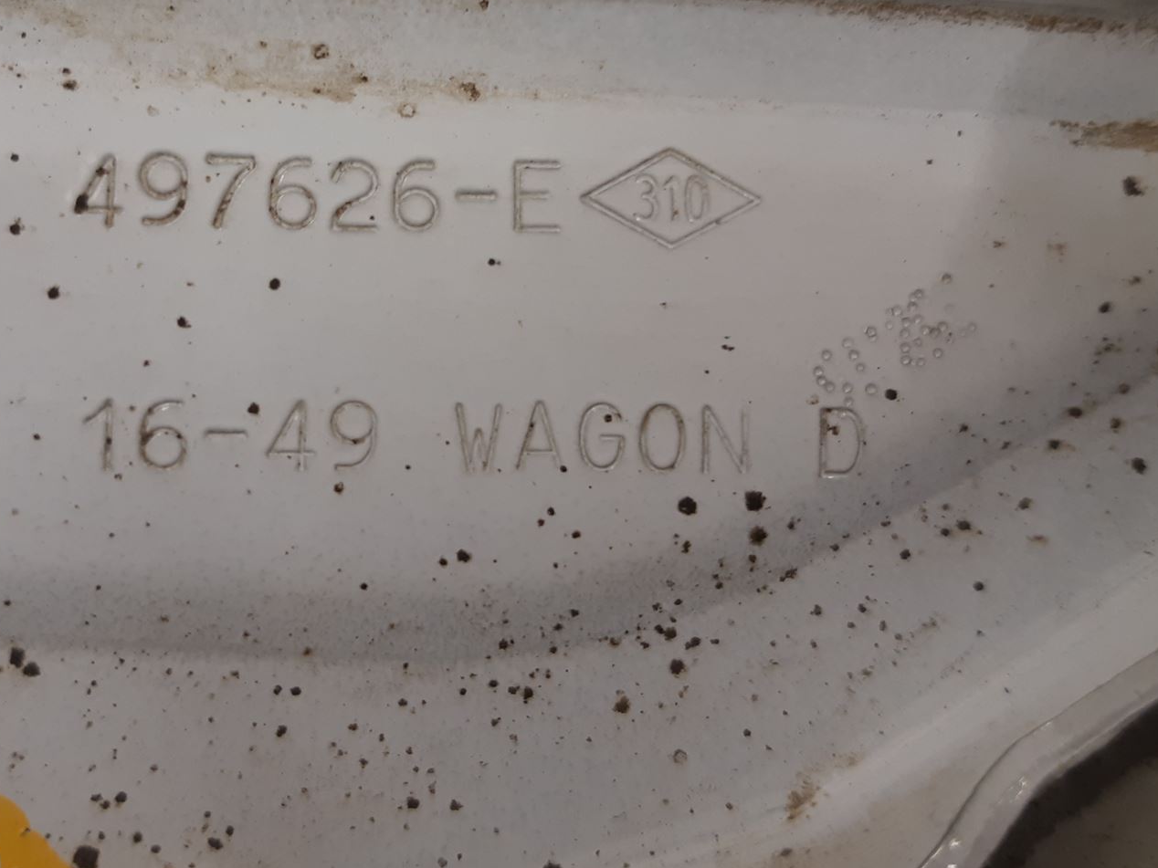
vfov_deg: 34.1
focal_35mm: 42
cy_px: 292
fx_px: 1405
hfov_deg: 44.4
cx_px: 425
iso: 64
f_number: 1.7
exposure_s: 1/50
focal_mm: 3.93
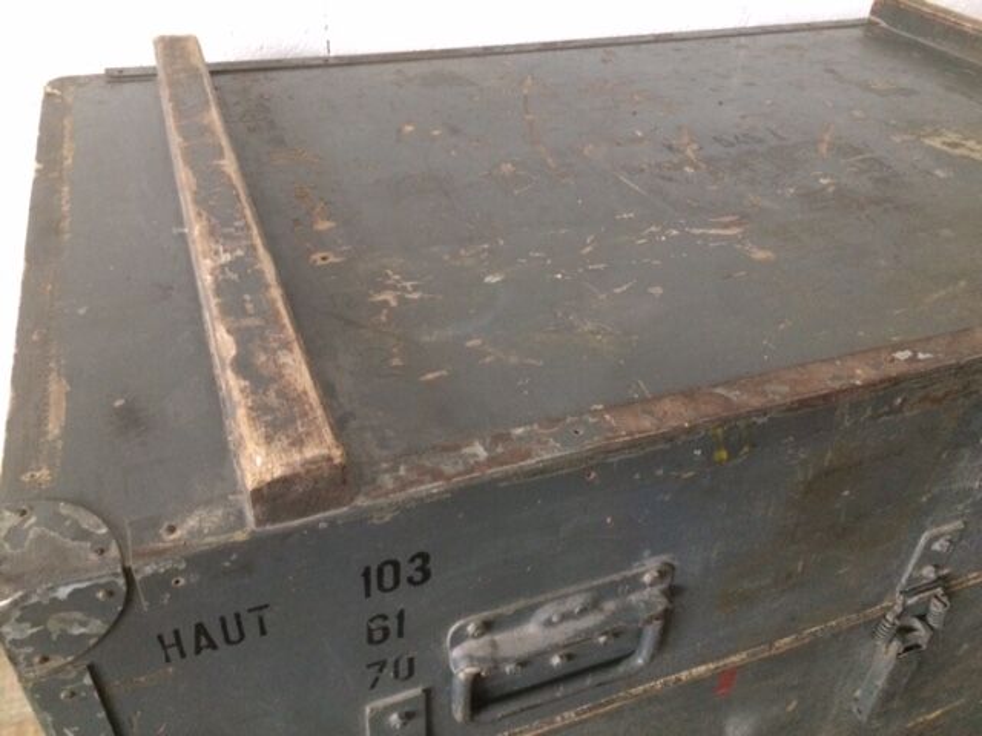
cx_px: 491
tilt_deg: -34.9
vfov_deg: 48.2
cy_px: 368
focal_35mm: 29
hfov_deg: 61.7
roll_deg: -4.4
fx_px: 823
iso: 320
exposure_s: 1/17
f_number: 2.2
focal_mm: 4.15
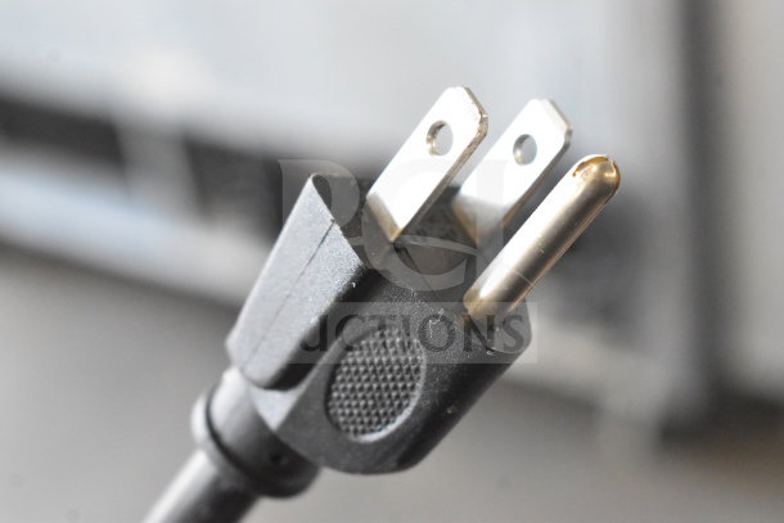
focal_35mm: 82
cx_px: 392
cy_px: 262
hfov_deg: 24.6
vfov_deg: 16.6
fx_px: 1797
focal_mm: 55
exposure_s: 1/250
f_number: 8
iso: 6400
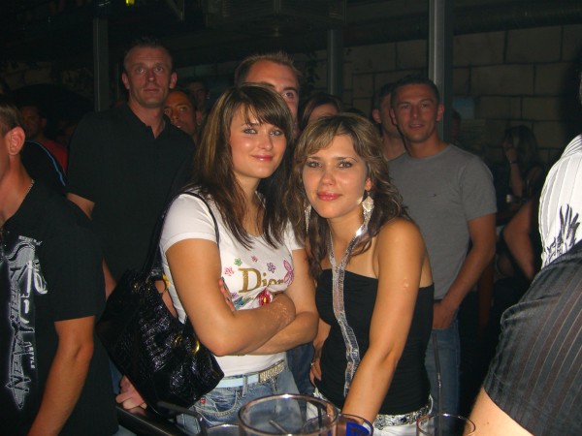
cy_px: 218
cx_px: 291
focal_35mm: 38
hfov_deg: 49.0
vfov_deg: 37.7
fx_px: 639
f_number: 2.8
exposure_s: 1/60
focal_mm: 7.9
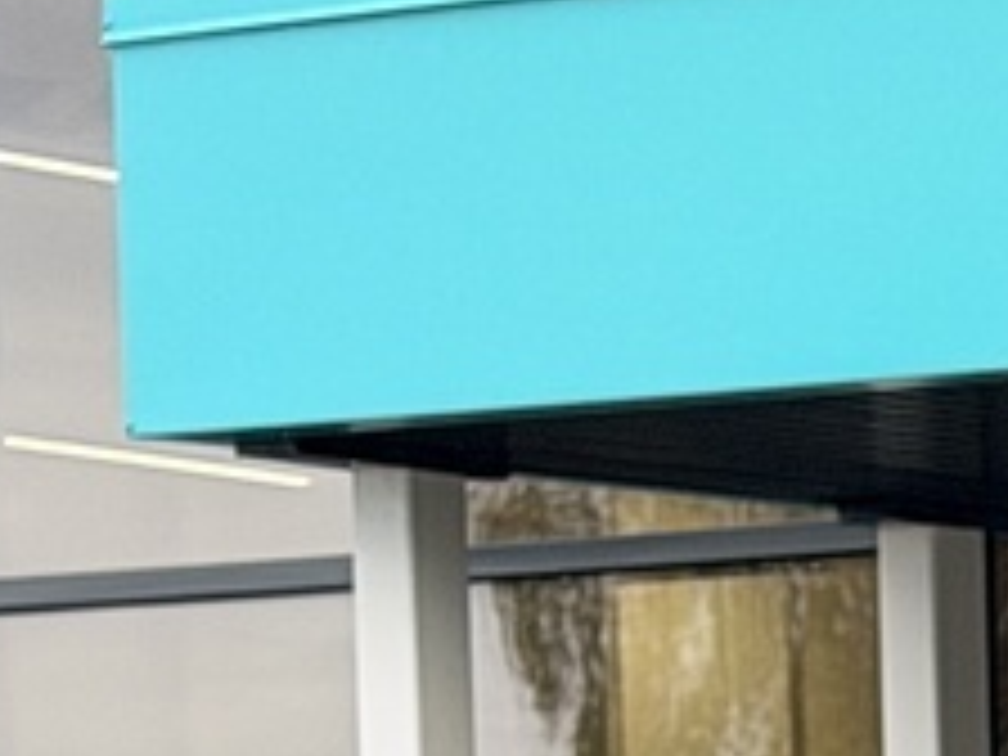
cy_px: 2268
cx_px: 2606
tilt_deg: -5.1
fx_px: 8998
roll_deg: -0.3
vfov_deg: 4.6
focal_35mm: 309
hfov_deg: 6.1
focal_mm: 6.76
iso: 64
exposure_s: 1/681
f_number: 1.78
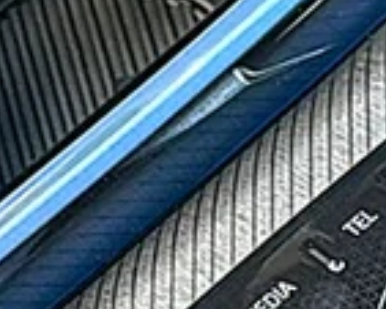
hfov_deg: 9.5
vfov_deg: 7.6
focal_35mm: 199
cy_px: 551
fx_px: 2275
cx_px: 534
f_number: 1.78
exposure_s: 1/100
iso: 80
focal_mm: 6.86
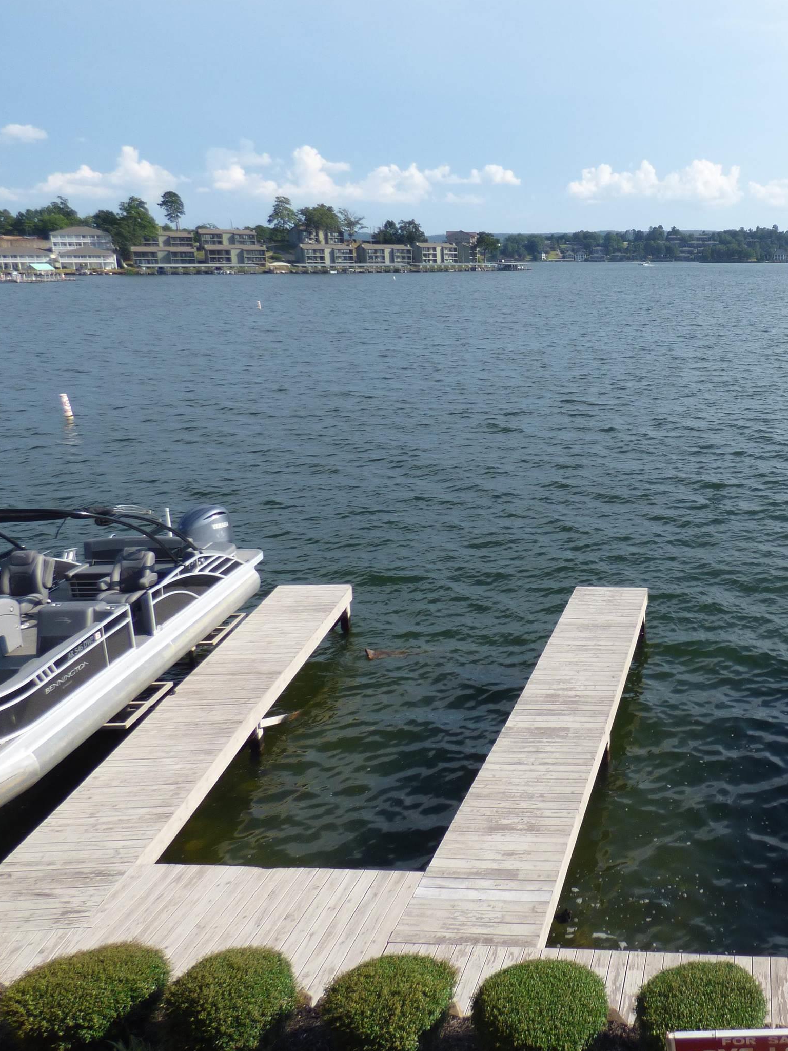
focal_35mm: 30
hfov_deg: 43.3
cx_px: 691
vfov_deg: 59.9
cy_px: 481
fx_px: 911
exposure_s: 1/1300
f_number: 2.8
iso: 100
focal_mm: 3.58
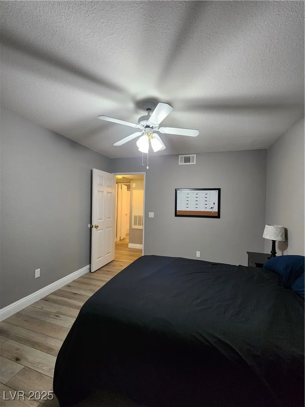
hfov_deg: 89.9
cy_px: 204
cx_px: 152
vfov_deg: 106.2
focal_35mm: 13
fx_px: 153
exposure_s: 1/60
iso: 320
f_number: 2.2
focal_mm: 2.2
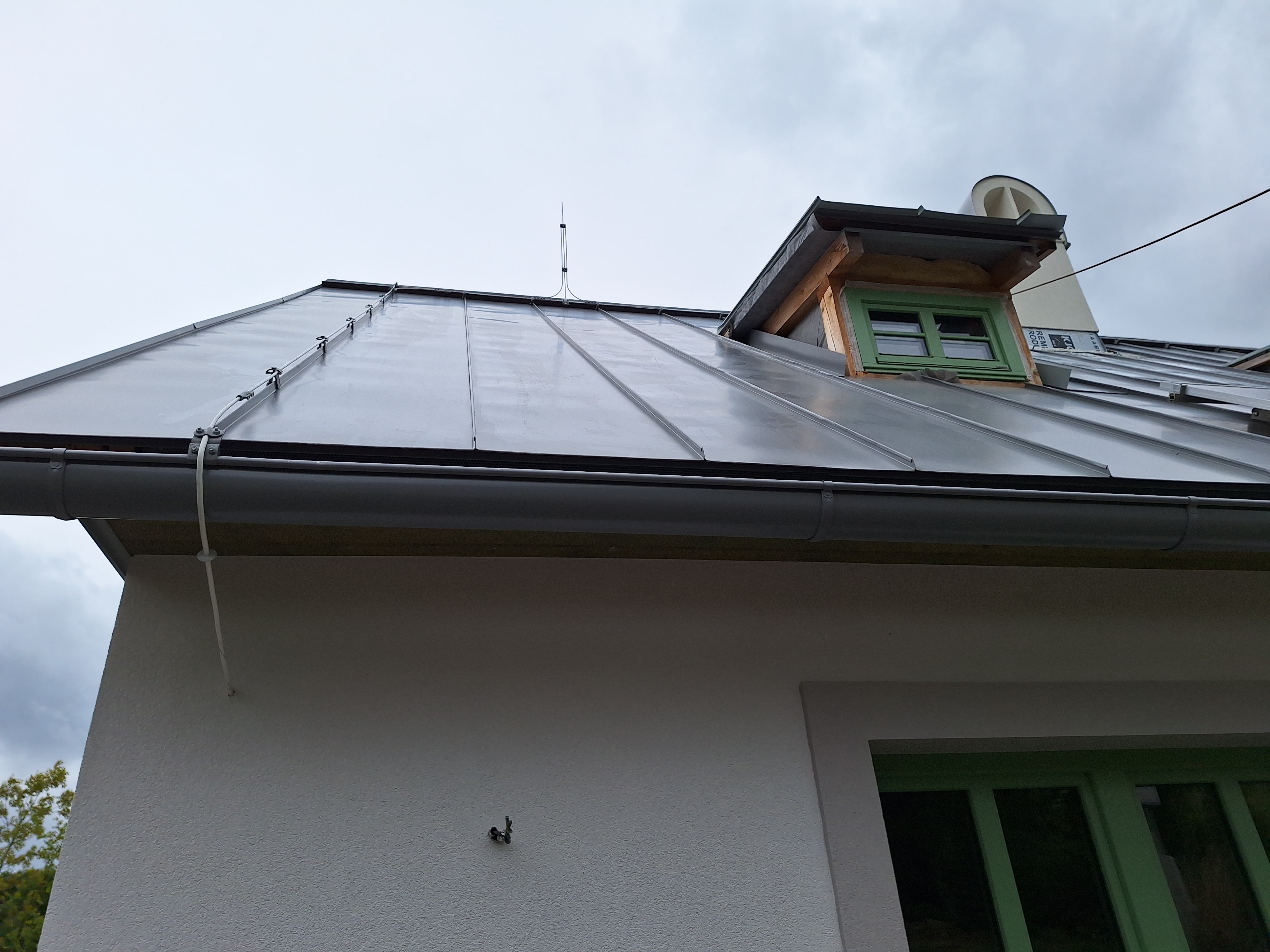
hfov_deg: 73.9
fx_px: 844
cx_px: 635
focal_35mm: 23
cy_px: 476
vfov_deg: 58.9
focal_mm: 5.54
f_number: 1.8
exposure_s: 1/2469
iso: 40
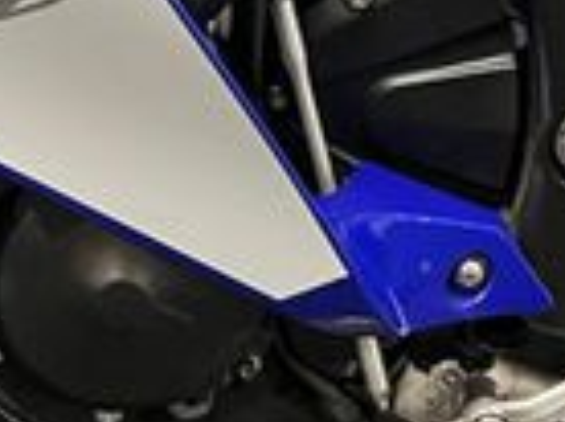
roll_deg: +0.9
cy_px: -209
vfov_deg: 11.7
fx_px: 1972
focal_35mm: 121
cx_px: 299
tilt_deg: -9.6
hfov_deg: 16.3
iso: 500
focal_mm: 5.1
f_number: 1.6
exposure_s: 1/50
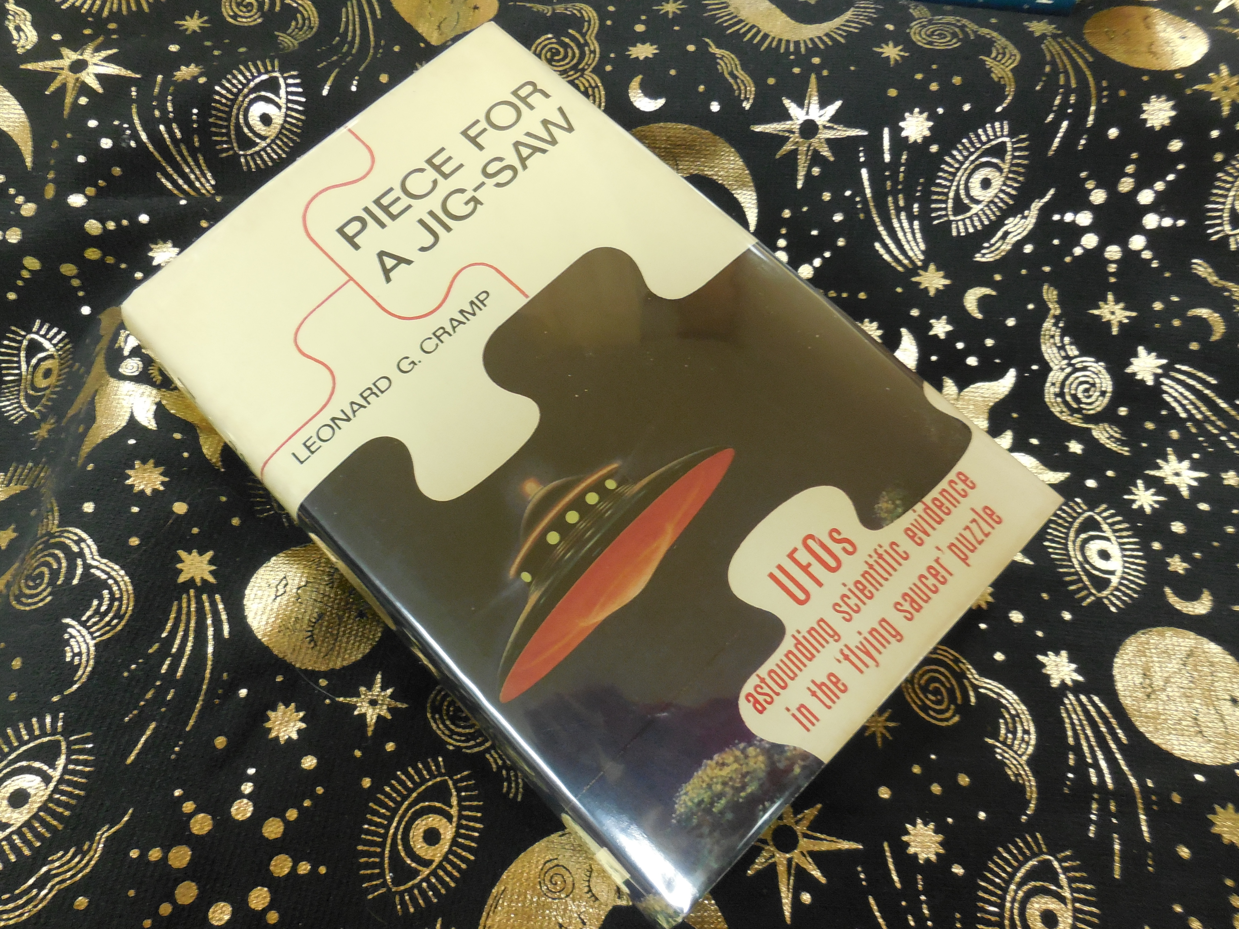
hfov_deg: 69.4
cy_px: 464
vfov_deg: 54.9
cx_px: 620
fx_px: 895
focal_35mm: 25
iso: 400
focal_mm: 4.5
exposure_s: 1/15
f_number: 3.1
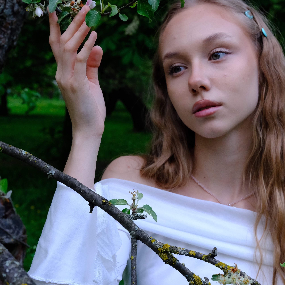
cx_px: 143
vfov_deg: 26.8
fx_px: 596
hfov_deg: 26.9
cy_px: 114
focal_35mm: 64
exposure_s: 1/320
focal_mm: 33.3
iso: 2000
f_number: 7.1
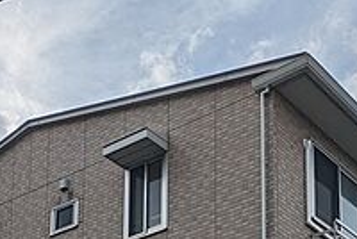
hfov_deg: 24.4
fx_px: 824
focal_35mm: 83
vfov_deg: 14.6
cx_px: 222
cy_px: 424
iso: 45
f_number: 1.89
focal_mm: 5.43
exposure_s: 1/3559
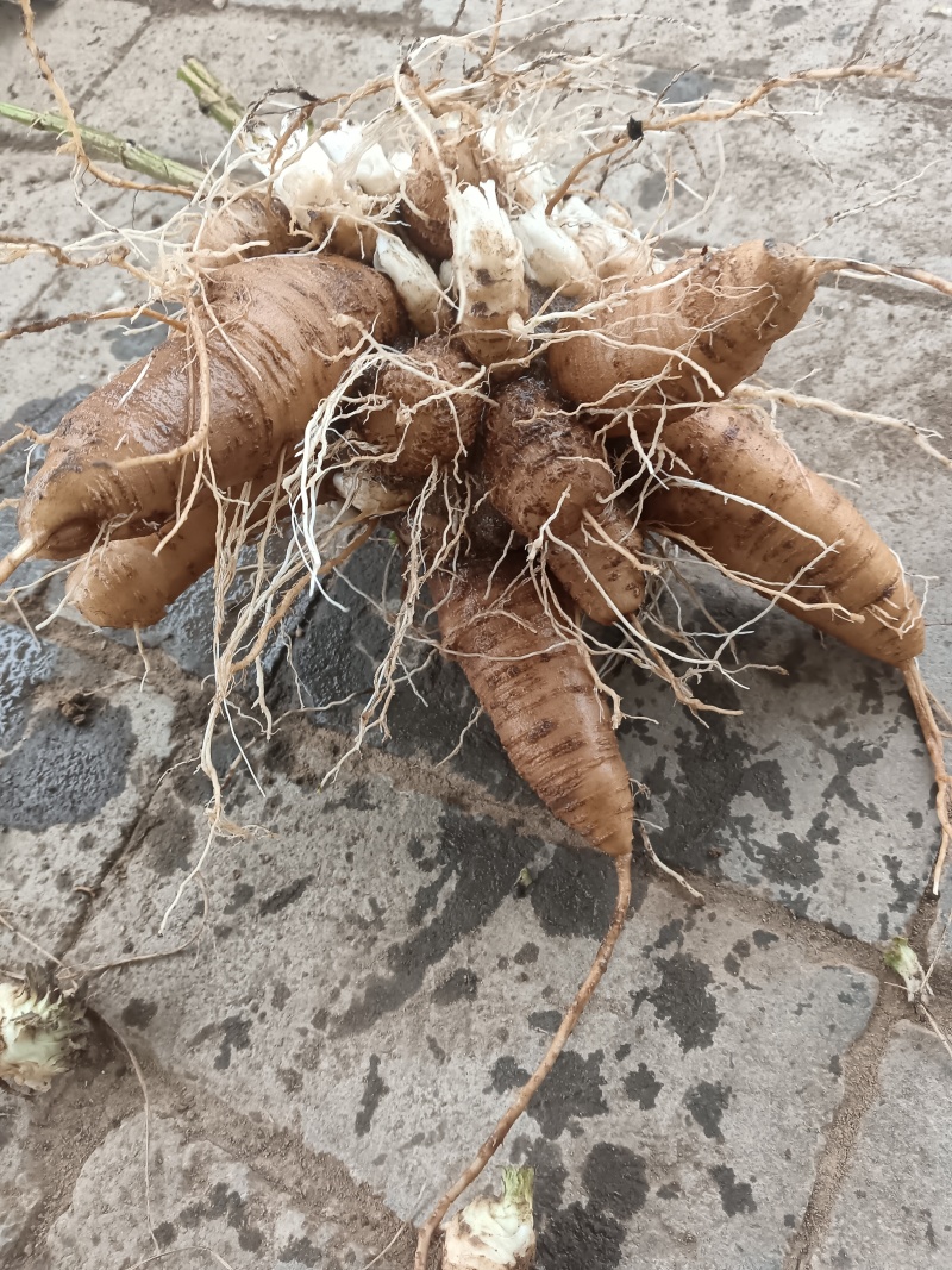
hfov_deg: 51.3
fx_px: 990
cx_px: 476
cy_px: 635
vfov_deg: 65.3
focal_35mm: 27
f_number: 1.8
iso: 789
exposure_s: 1/100
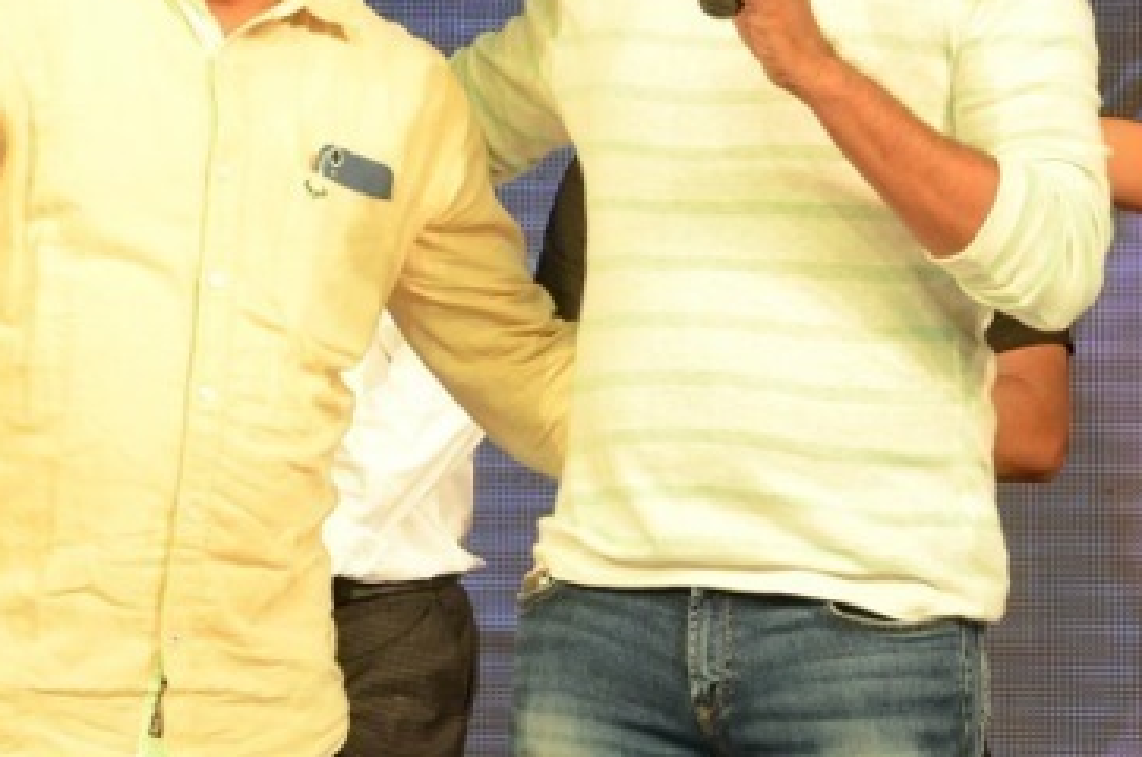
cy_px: 227
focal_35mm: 261
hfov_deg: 7.9
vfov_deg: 5.2
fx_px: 8265
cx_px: 281
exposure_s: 1/125
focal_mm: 90
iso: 1000
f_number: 6.3
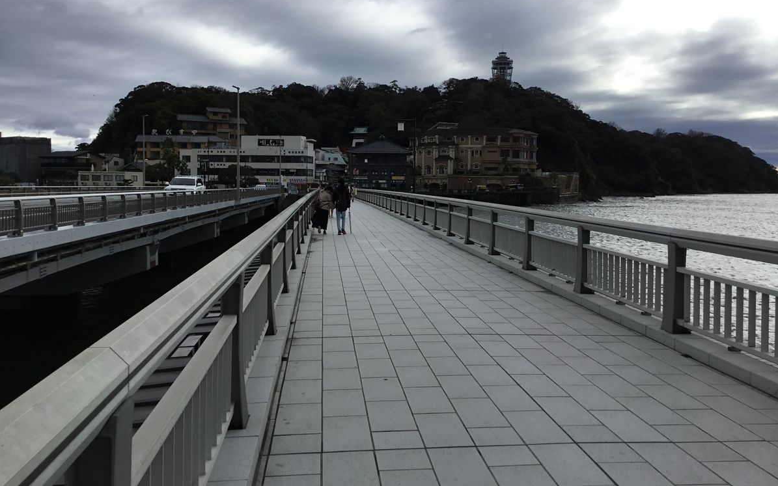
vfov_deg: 38.2
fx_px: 700
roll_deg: -0.3
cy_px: 201
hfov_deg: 58.1
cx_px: 390
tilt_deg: -3.4
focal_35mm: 33
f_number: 2.4
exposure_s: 1/2551
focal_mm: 3.3
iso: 25
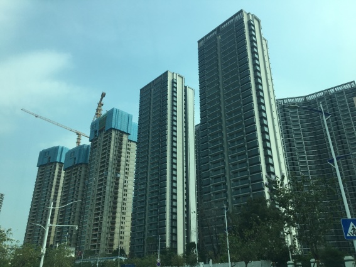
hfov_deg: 61.7
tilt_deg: +21.8
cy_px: 134
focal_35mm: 29
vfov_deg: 48.2
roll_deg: -0.6
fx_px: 298
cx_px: 178
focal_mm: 4.15
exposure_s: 1/1012
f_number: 2.2
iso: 25
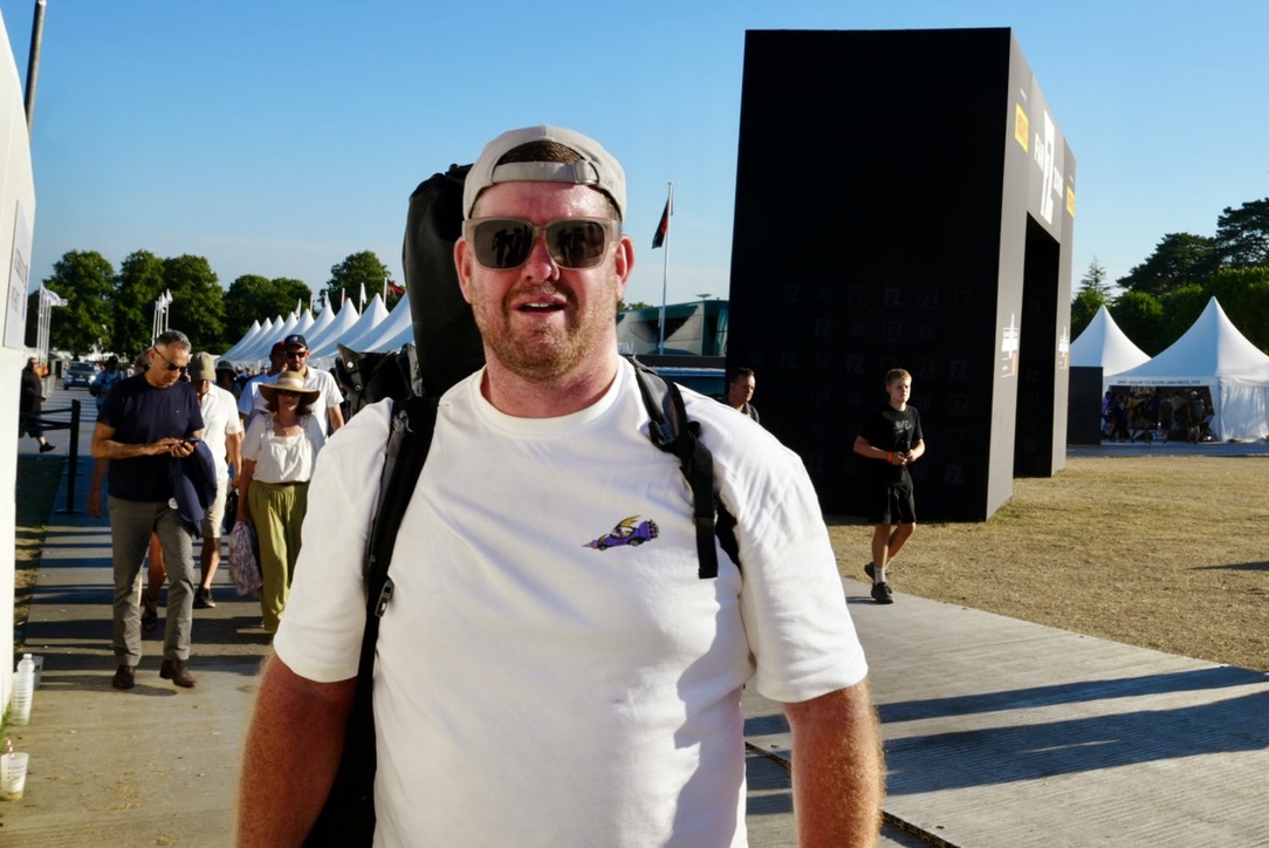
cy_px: 424
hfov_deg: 67.4
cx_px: 634
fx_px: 952
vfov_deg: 48.0
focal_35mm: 27
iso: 100
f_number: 10
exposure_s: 1/160
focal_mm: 18
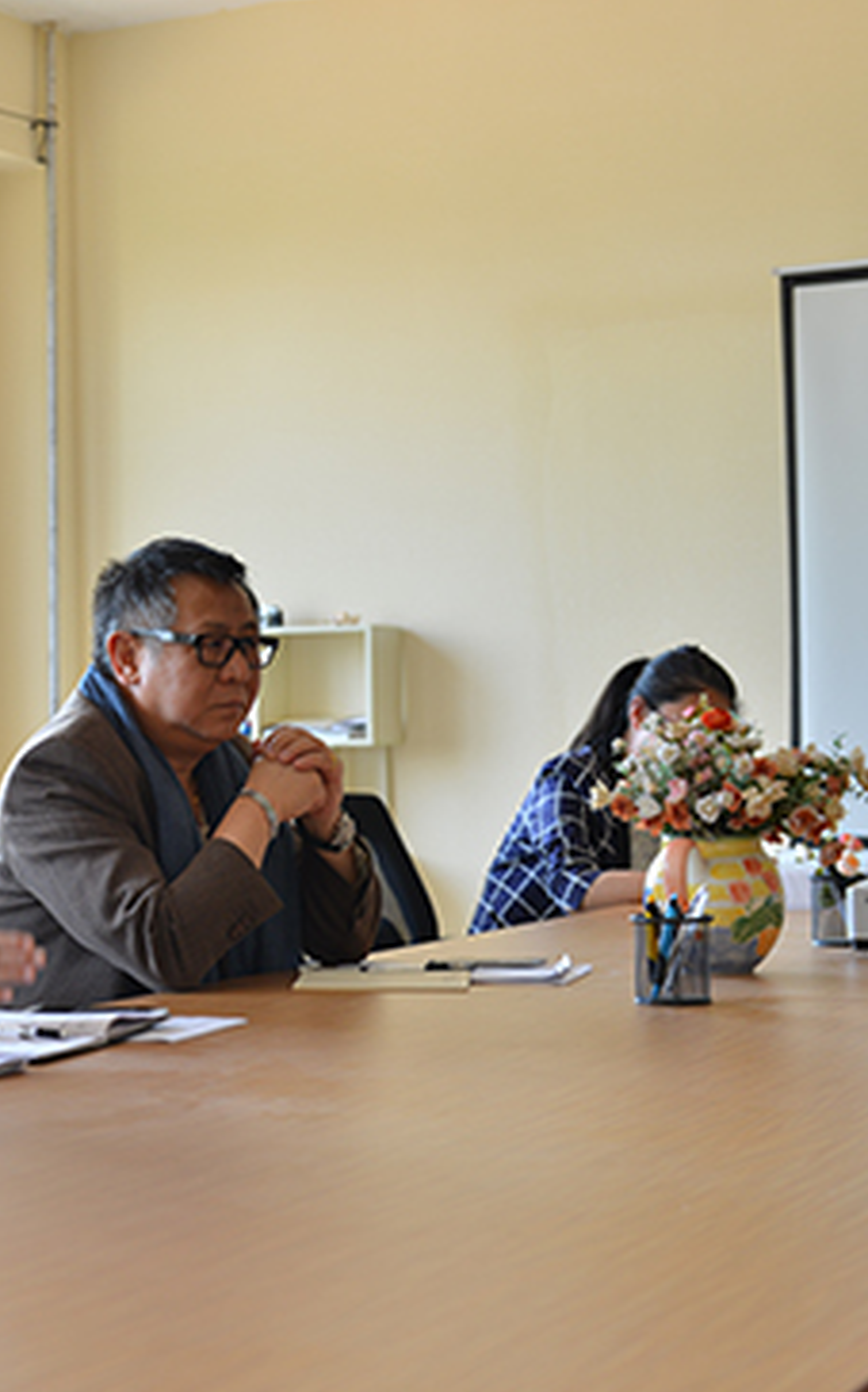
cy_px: 698
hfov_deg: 17.0
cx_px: -99
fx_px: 2805
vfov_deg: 27.9
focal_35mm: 74
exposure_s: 1/50
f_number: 4.5
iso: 200
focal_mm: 48
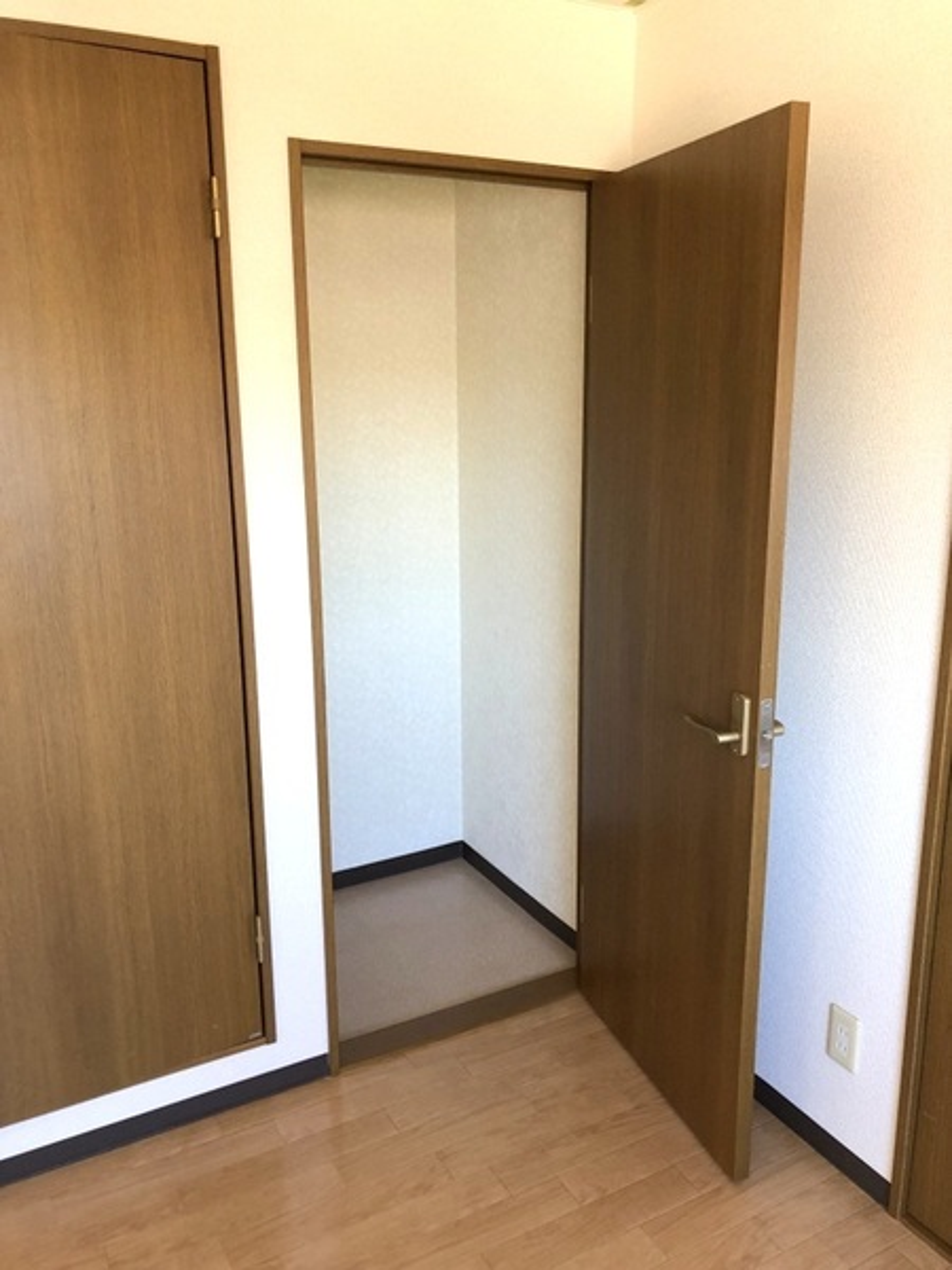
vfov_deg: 63.4
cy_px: 635
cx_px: 476
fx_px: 1027
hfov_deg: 49.7
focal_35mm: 28
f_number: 1.8
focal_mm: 3.99
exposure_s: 1/24
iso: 32
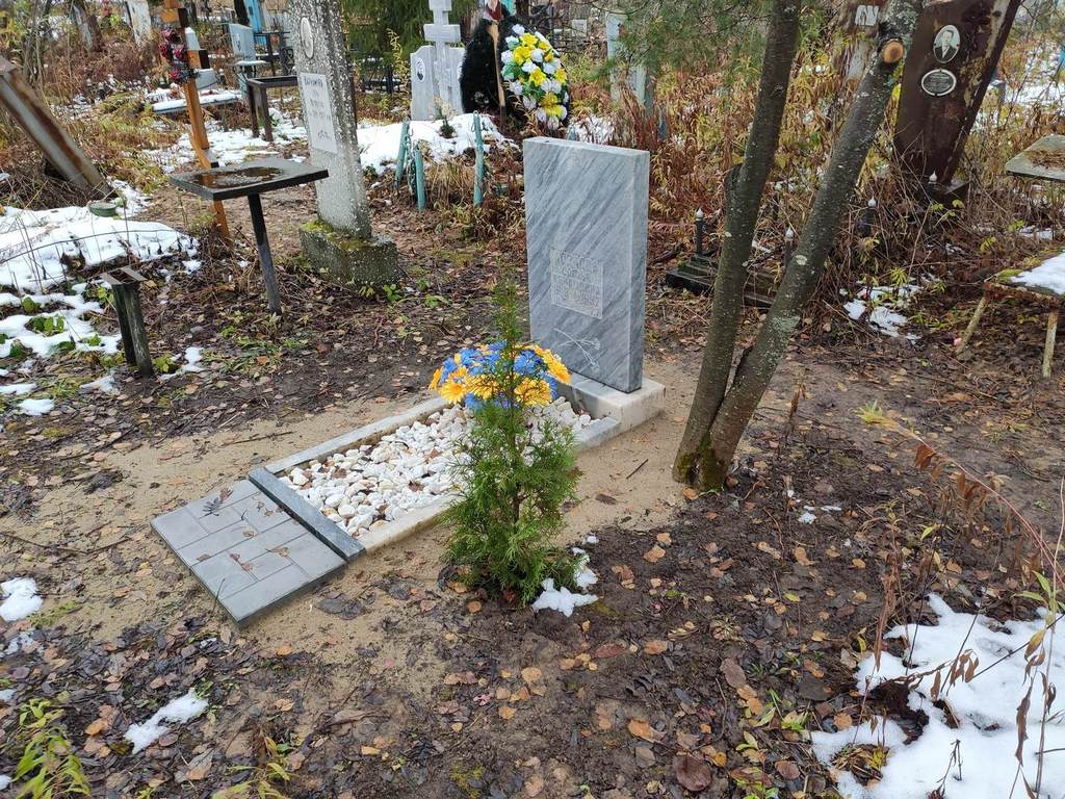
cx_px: 532
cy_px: 400
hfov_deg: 67.3
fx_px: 800
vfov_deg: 53.1
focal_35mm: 26
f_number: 1.75
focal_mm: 4.77
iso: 151
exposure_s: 1/120
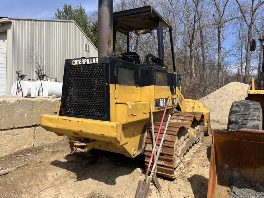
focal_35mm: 26
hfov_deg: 67.3
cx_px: 132
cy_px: 99
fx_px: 198
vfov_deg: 53.1
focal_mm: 5.1
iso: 50
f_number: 1.6
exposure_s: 1/3215
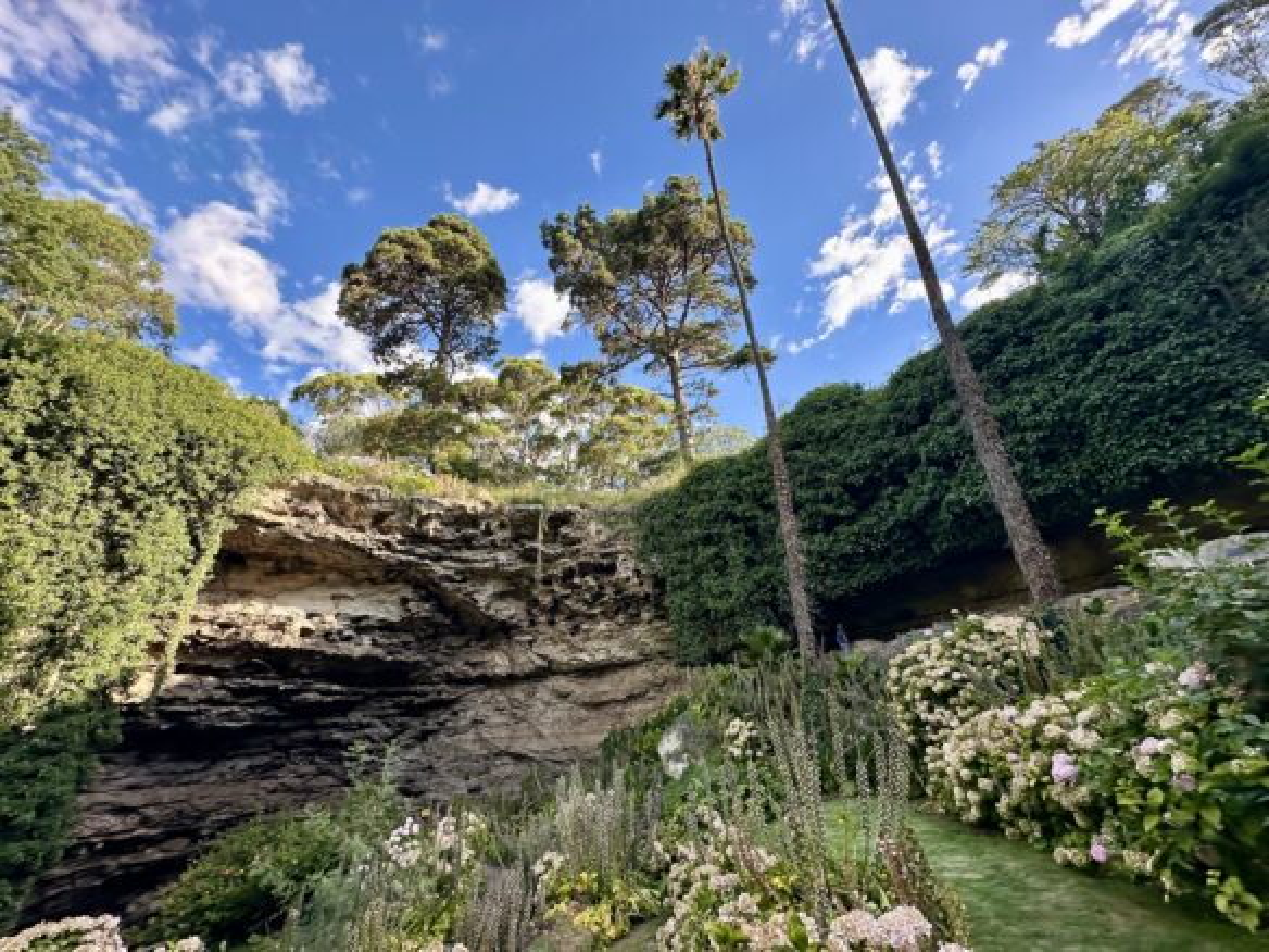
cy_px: 476
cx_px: 634
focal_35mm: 14
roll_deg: +2.8
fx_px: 513
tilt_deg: +27.4
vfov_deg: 85.7
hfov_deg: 102.1
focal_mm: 2.22
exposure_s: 1/383
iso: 40
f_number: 2.2
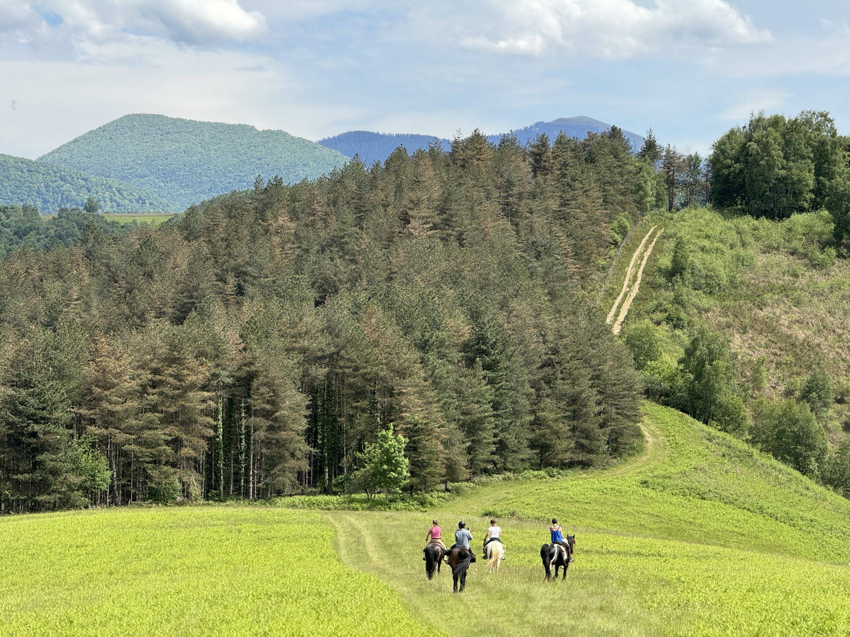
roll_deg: -1.9
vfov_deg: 12.3
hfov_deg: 16.4
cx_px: 425
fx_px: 2947
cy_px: 318
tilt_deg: +0.7
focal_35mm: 120
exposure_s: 1/951
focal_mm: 15.66
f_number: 2.8
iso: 50
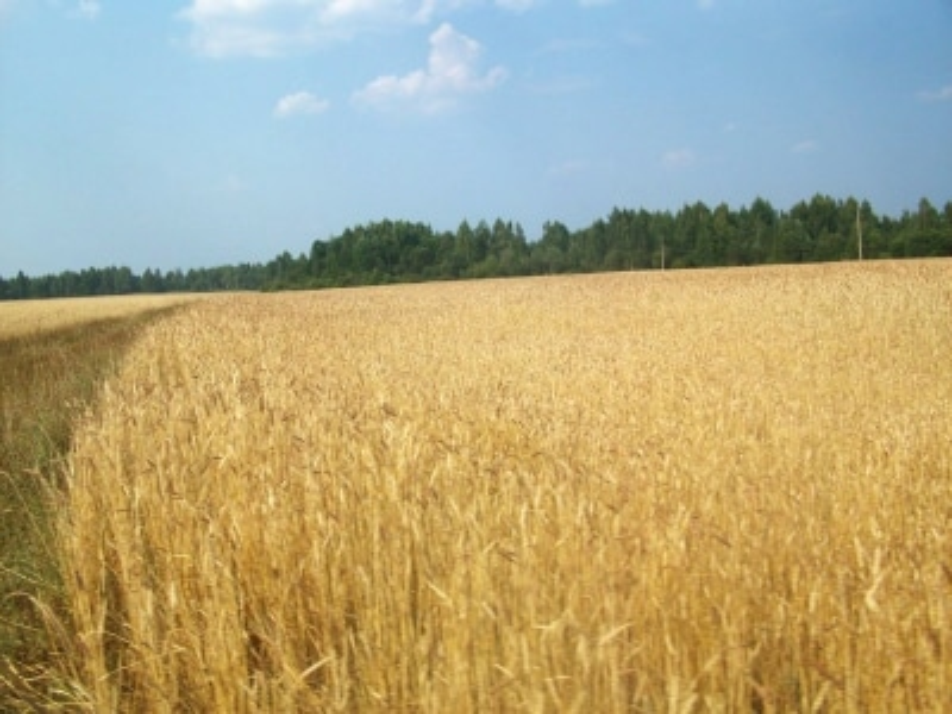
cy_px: 357
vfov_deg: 41.8
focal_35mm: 34
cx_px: 476
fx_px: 935
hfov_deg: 54.0
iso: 80
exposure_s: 1/310
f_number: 5.5
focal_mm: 5.7
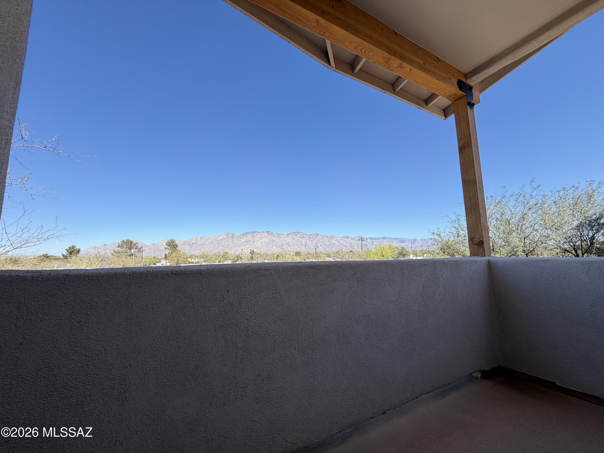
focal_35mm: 14
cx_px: 302
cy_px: 226
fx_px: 244
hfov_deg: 102.1
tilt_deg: +7.2
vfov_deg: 85.7
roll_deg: +0.8
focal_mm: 2.22
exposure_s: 1/770
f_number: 2.2
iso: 40
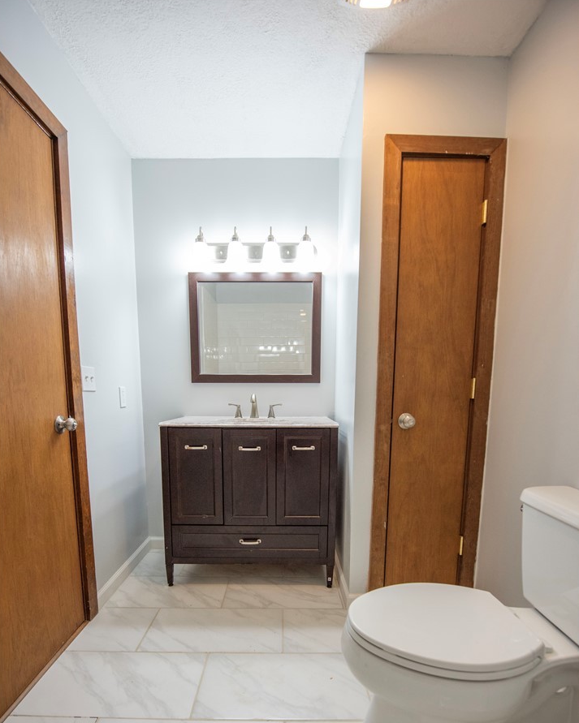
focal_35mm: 16
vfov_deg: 91.8
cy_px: 436
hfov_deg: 80.4
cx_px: 287
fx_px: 343
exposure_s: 1/100
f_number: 5.6
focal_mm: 14
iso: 1250
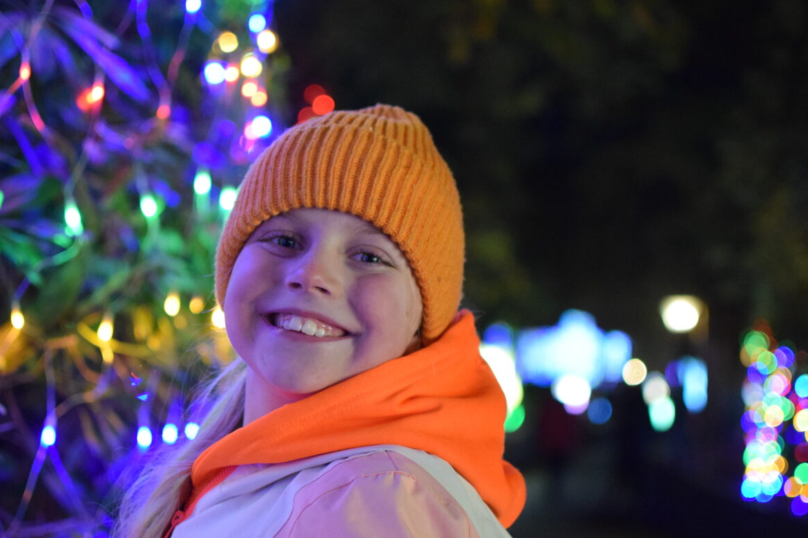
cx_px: 360
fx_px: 1450
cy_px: 308
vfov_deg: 21.0
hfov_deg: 31.1
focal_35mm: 65
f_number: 2
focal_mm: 35
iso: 3200
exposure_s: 1/100
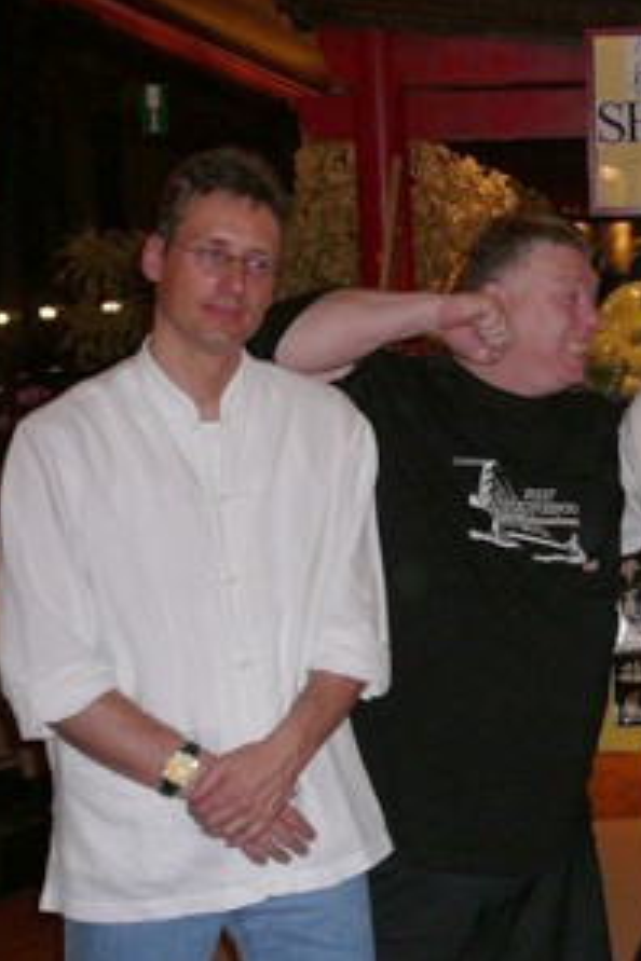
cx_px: 609
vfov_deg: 40.3
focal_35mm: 49
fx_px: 1309
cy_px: 479
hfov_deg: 26.4
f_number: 2.8
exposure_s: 1/30
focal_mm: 5.2
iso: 100
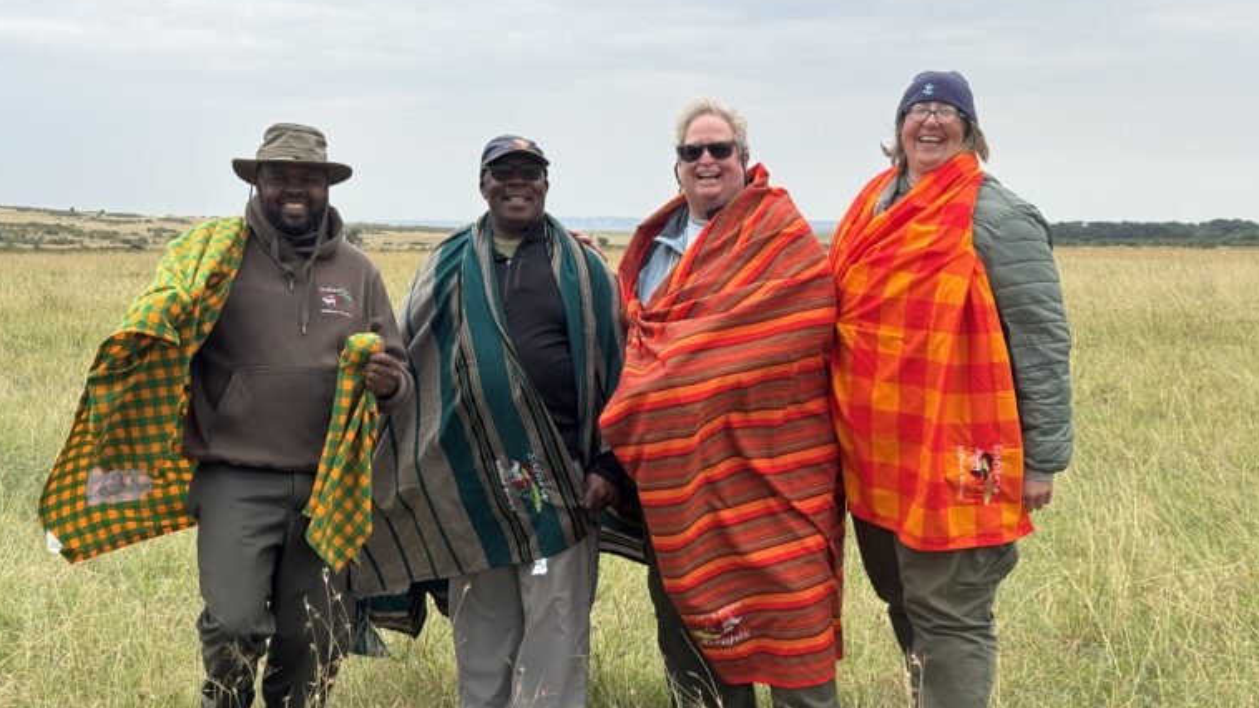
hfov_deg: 39.2
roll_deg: -0.6
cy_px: 429
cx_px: 628
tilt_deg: -5.6
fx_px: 1769
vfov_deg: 22.6
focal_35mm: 53
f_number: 1.78
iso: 64
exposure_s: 1/1043
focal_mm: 6.76
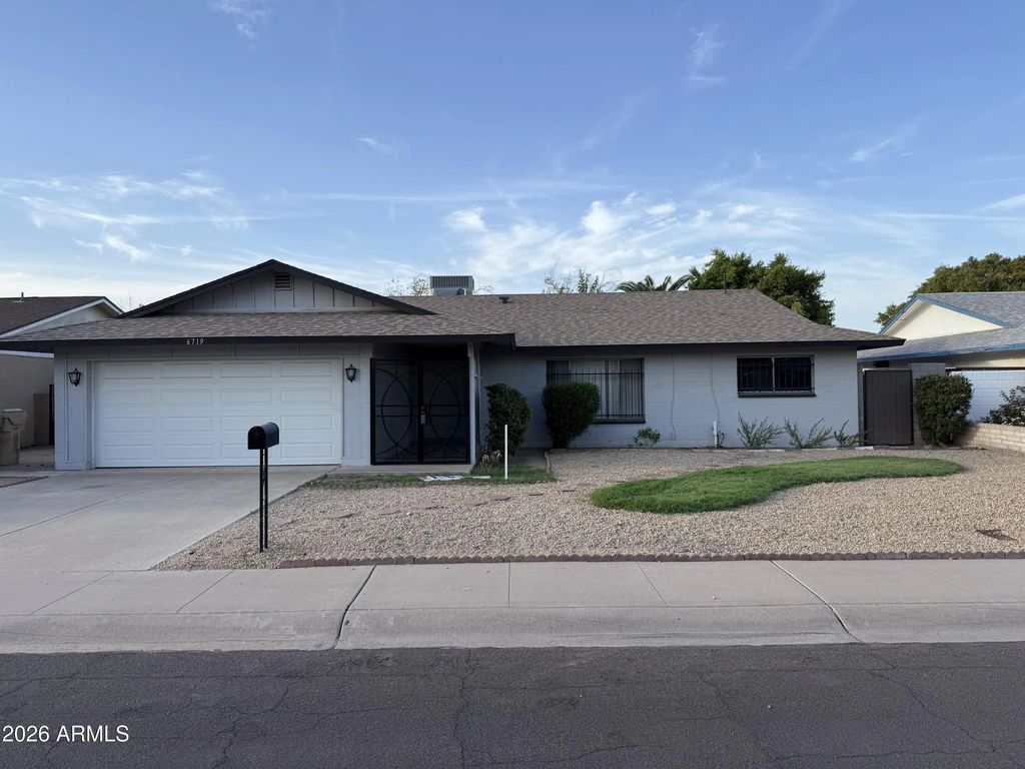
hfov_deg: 71.6
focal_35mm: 24
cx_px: 512
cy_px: 384
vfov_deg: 56.8
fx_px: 711
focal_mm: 6.76
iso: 80
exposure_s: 1/1901
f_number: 1.78
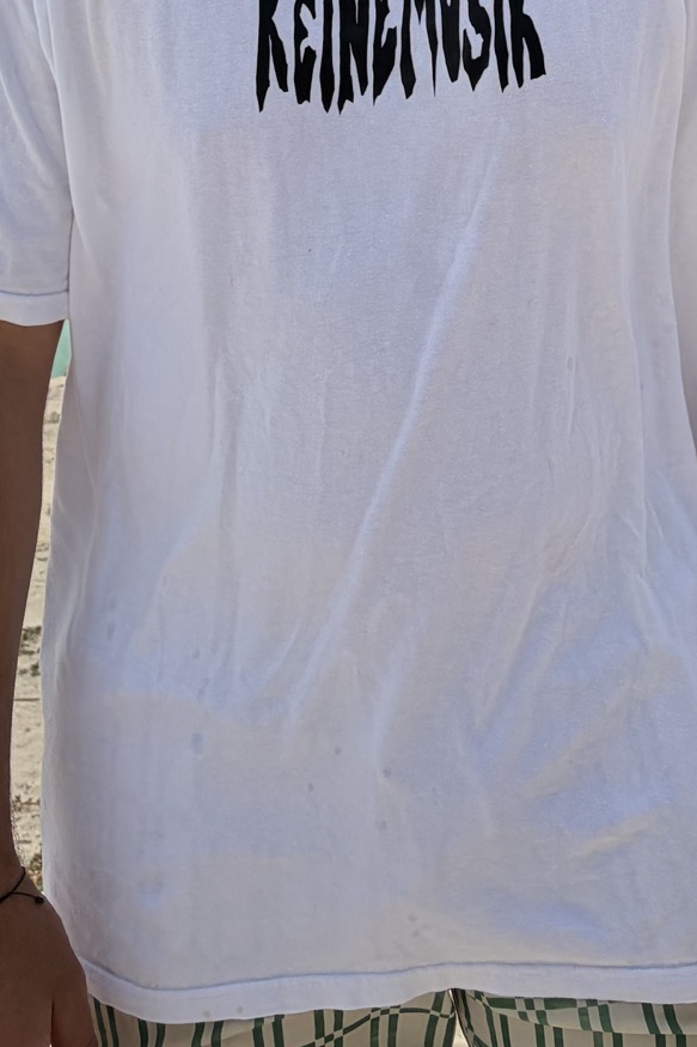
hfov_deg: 19.9
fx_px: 1975
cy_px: -263
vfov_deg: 25.9
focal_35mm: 68
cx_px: 469
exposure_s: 1/6993
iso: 50
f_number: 1.6
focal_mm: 5.96
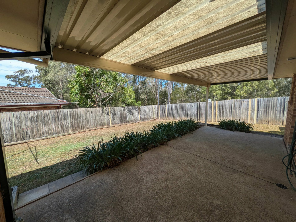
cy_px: 111
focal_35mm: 14
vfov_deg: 85.7
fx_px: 120
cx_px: 148
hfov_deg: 102.1
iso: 49
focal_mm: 1.83
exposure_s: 1/972
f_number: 2.2
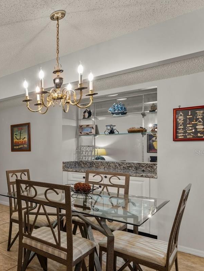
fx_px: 196
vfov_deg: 69.1
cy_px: 152
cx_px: -47
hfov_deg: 38.6
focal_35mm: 25
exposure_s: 1/1.67
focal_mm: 13
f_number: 8
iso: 250
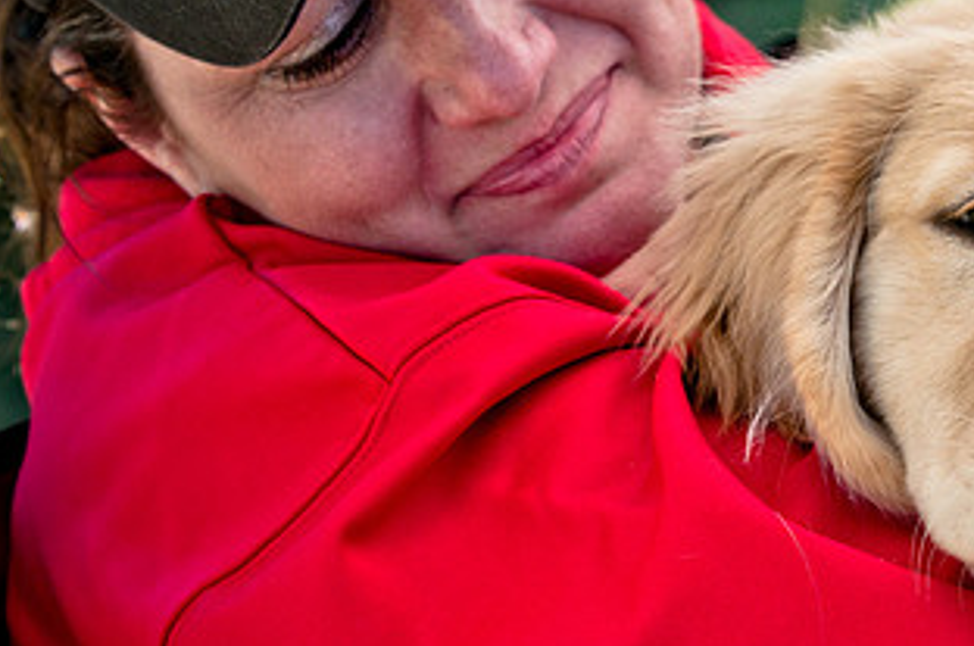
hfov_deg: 9.2
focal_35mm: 223
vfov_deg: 6.1
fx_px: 6024
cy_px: 264
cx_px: 887
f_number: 5.6
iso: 200
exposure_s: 1/320
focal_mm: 80
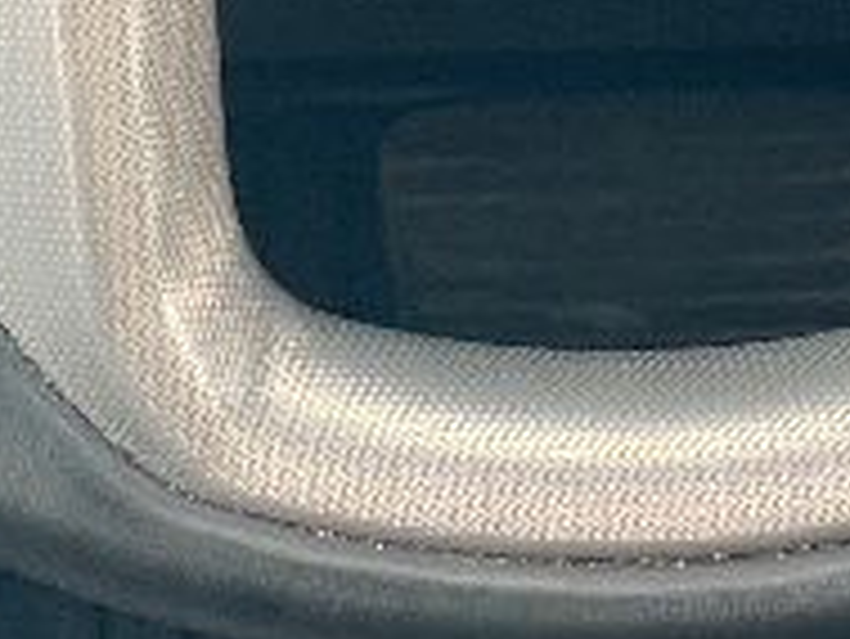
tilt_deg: -33.6
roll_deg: +0.1
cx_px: 598
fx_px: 6904
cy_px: -963
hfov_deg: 7.0
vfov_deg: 5.1
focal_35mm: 281
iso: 64
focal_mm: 6
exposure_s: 1/99
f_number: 2
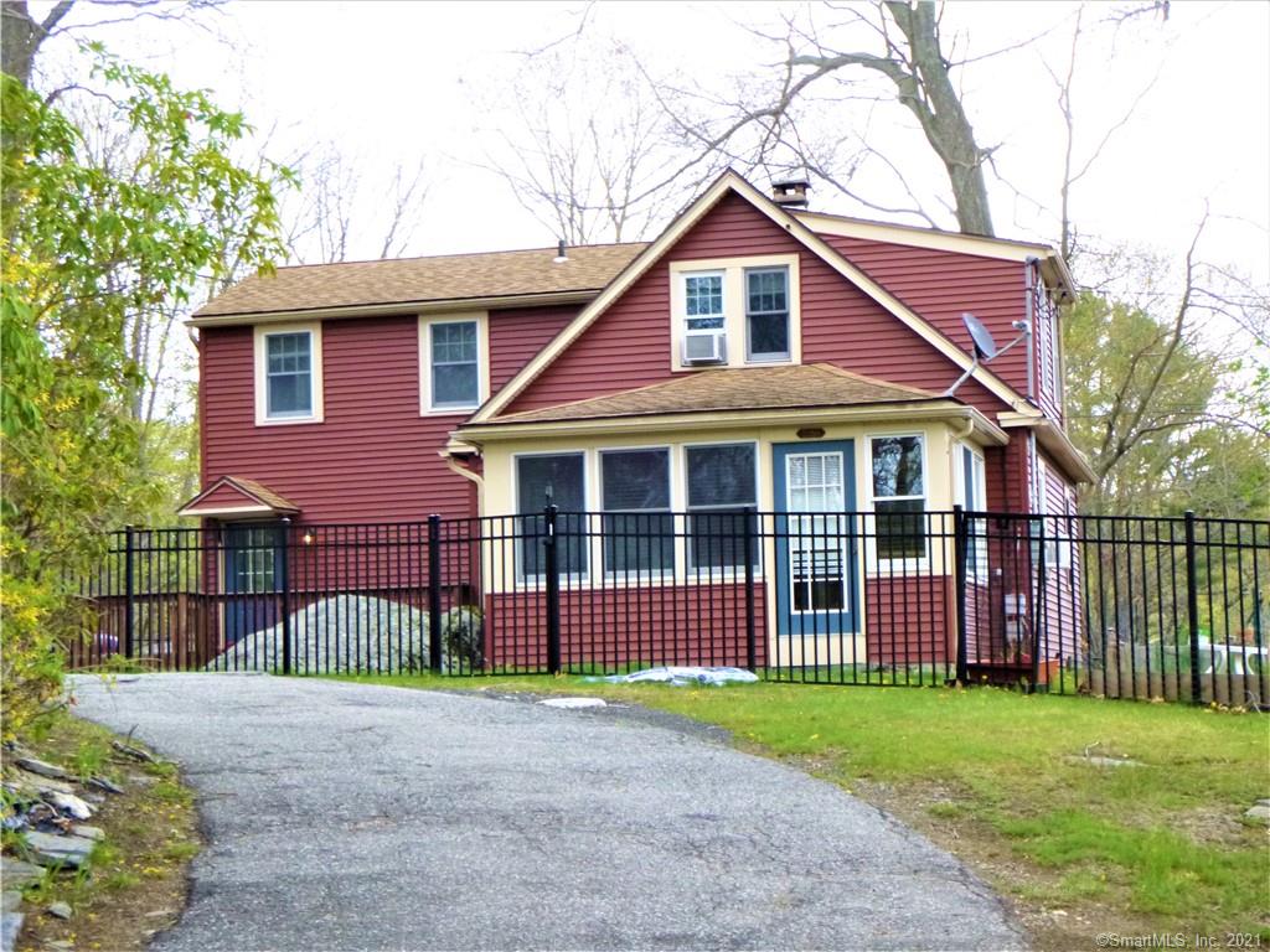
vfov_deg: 20.7
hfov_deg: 27.4
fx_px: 2605
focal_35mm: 71
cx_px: 635
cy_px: 476
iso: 320
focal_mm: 12.8
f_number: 5.5
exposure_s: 1/100
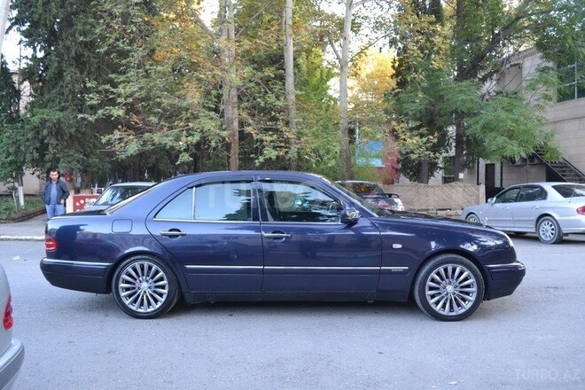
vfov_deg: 47.9
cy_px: 195
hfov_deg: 67.4
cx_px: 292
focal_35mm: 27
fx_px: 439
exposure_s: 1/30
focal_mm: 18
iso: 560
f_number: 5.6
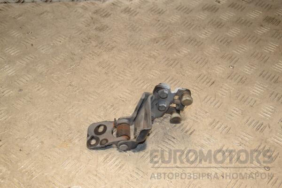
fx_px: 446
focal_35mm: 57
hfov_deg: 35.1
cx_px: 141
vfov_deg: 23.8
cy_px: 94
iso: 800
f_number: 6.3
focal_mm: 38
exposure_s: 1/200
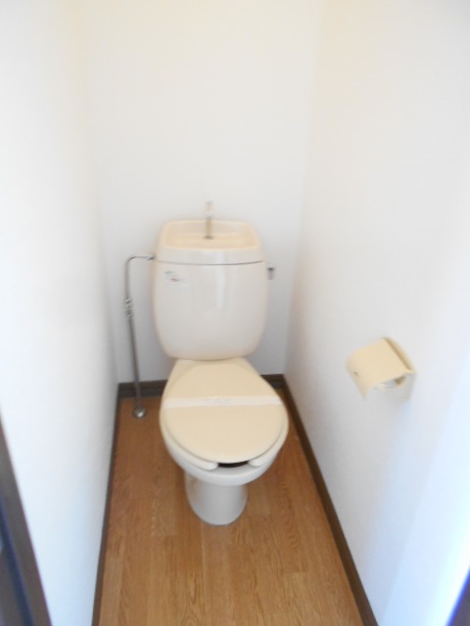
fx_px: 471
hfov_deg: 53.1
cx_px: 235
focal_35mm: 26
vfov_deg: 67.3
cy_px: 313
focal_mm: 4.6
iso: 400
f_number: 3.2
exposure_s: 1/15
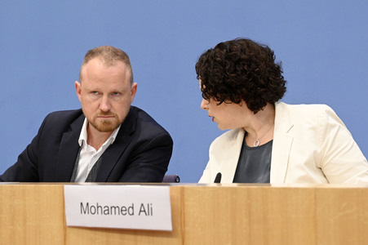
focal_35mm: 75
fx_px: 766
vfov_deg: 18.2
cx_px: 184
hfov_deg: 27.0
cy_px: 122
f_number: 5.6
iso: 5000
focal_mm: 75
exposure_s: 1/640
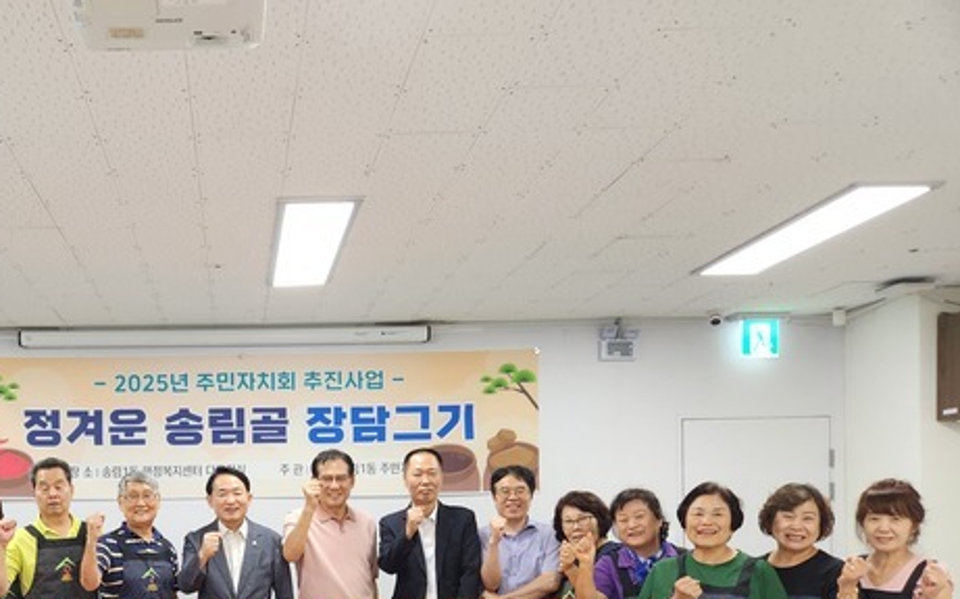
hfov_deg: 50.5
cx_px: 237
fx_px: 968
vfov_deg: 32.7
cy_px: 542
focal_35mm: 37
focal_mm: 5.4
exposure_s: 1/120
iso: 200
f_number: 1.8
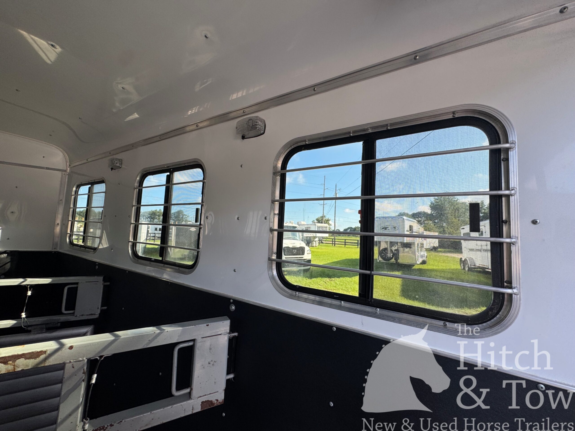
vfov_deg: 85.7
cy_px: 216
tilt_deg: +4.2
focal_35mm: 14
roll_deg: -1.4
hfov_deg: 102.1
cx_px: 288
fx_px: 233
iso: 40
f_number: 2.2
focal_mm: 2.22
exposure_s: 1/228
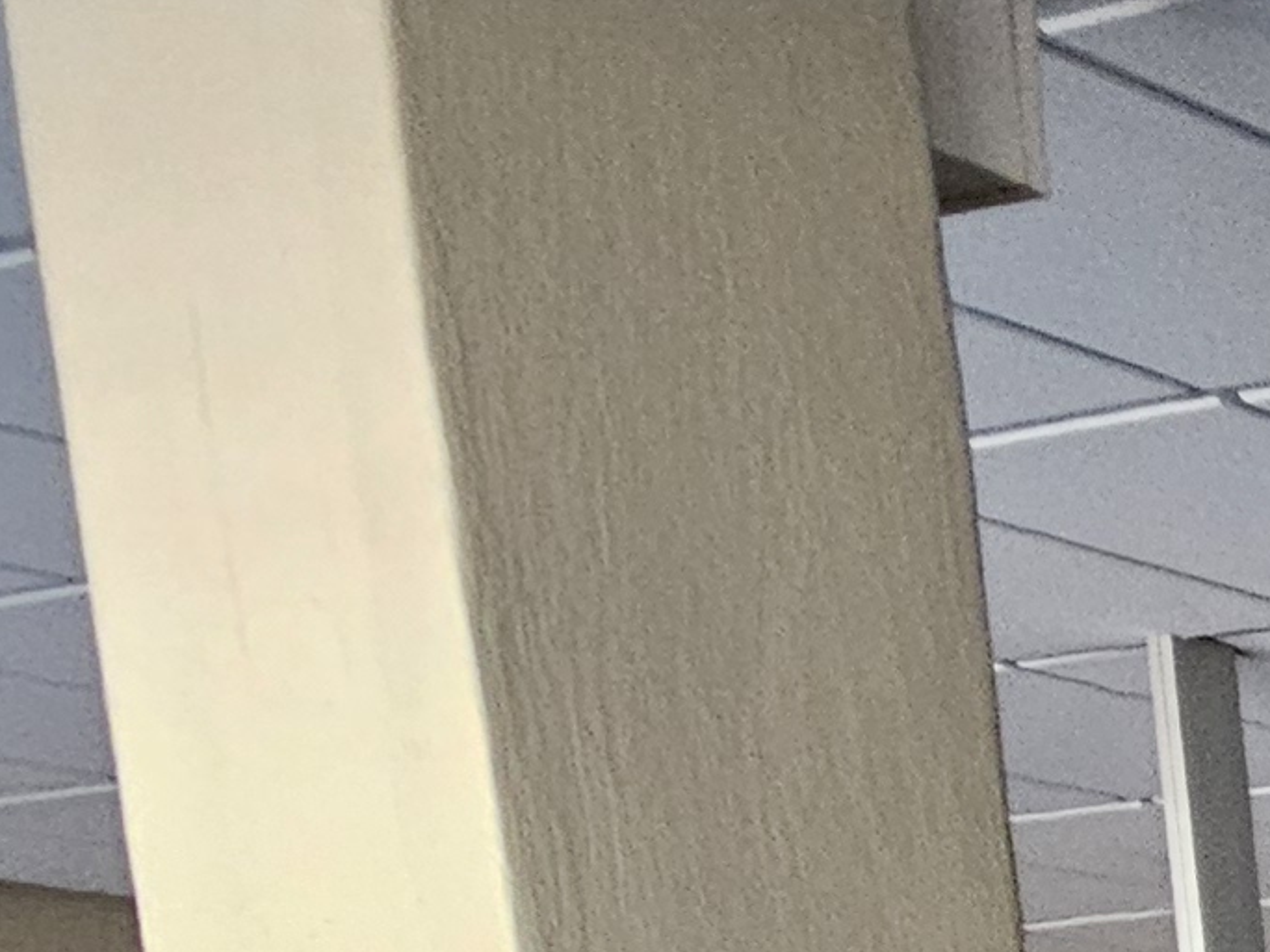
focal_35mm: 76
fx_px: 2788
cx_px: 3465
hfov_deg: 13.0
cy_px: 1908
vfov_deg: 15.5
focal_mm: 2.2
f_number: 2.2
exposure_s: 1/100
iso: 400
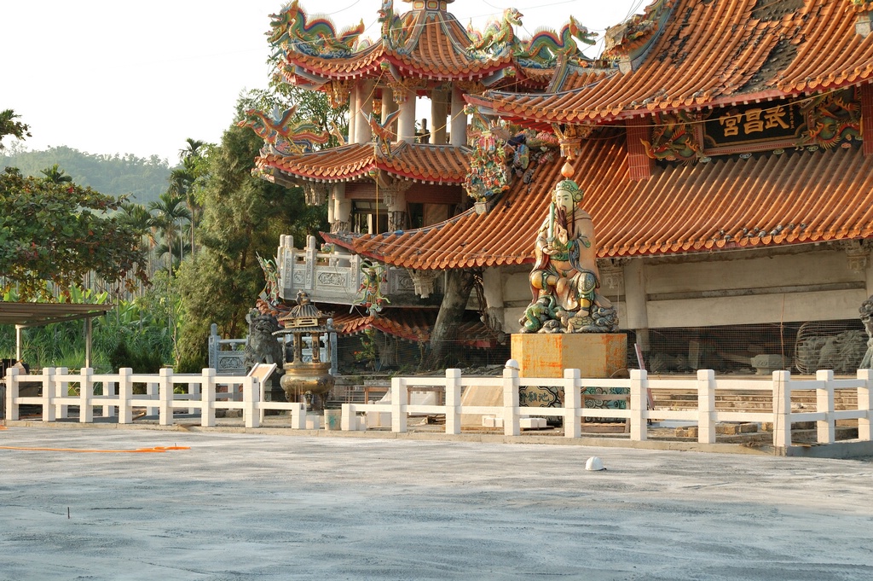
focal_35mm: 75
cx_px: 436
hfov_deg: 27.0
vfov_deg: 18.2
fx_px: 1817
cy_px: 290
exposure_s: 1/320
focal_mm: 50
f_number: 6.3
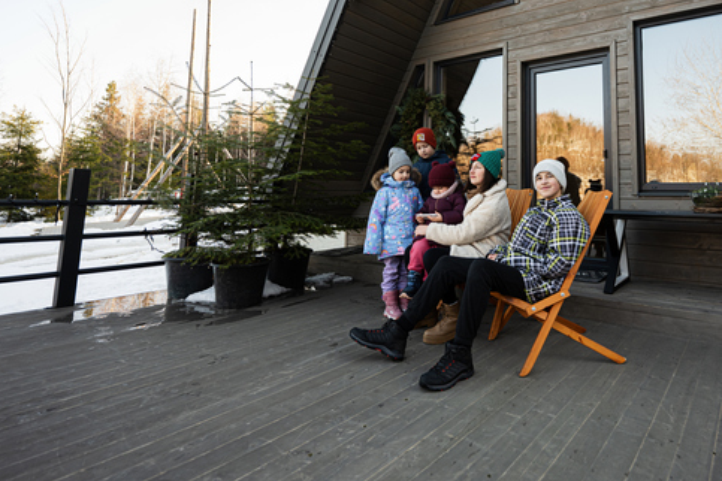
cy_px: 146
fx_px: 421
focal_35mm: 21
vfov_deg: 57.6
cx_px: 474
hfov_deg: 78.9
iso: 200
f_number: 2.8
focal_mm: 14
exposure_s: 1/400
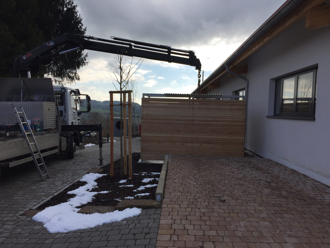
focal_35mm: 29
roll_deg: -1.7
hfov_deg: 61.7
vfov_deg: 48.2
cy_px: 124
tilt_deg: -2.3
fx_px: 276
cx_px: 165
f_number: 2.2
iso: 32
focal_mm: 4.15
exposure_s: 1/2198
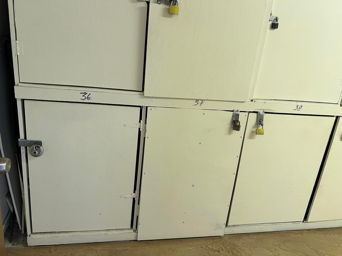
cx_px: 171
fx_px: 257
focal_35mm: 26
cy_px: 128
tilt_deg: -17.9
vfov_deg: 53.1
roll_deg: -6.4
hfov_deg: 67.3
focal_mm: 5.7
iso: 100
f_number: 1.5
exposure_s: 1/60
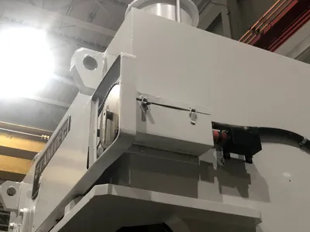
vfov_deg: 28.0
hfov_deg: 36.8
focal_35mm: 52
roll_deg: +1.4
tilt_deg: +28.8
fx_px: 466
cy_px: 116
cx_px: 155
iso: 100
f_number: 2.4
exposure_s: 1/60
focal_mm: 6
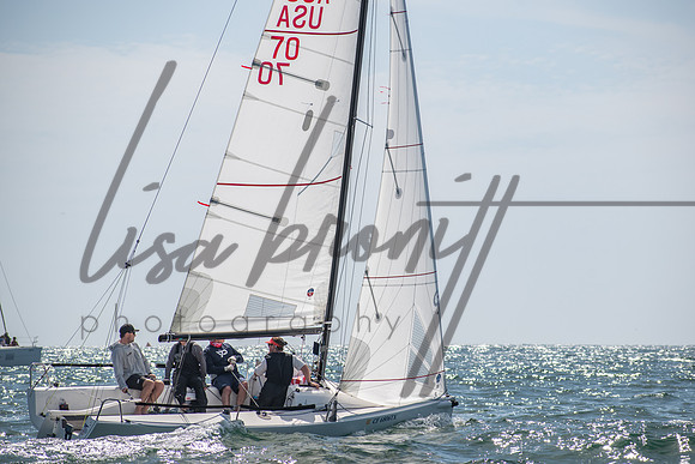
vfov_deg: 6.2
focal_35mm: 221
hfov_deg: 9.3
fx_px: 4262
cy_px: 235
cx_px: 368
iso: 200
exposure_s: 1/1000
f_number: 6.3
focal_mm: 135
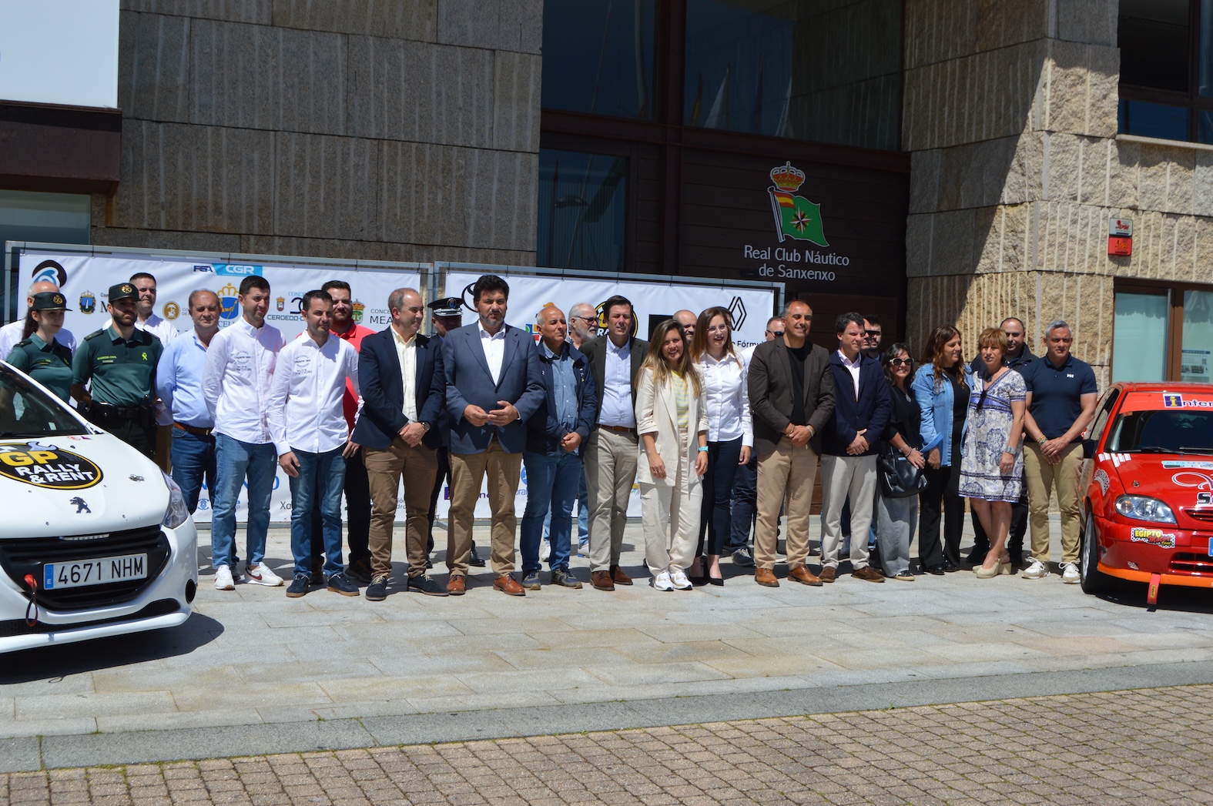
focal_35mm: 42
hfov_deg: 46.4
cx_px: 606
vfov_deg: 31.8
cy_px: 403
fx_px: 1414
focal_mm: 28
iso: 100
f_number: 9
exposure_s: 1/320
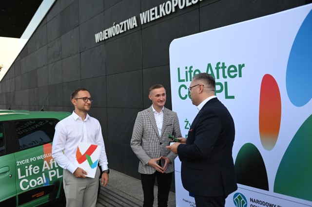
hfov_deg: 55.8
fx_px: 295
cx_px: 156
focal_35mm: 34
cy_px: 104
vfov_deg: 38.8
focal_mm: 34
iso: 100
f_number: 2.8
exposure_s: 1/400
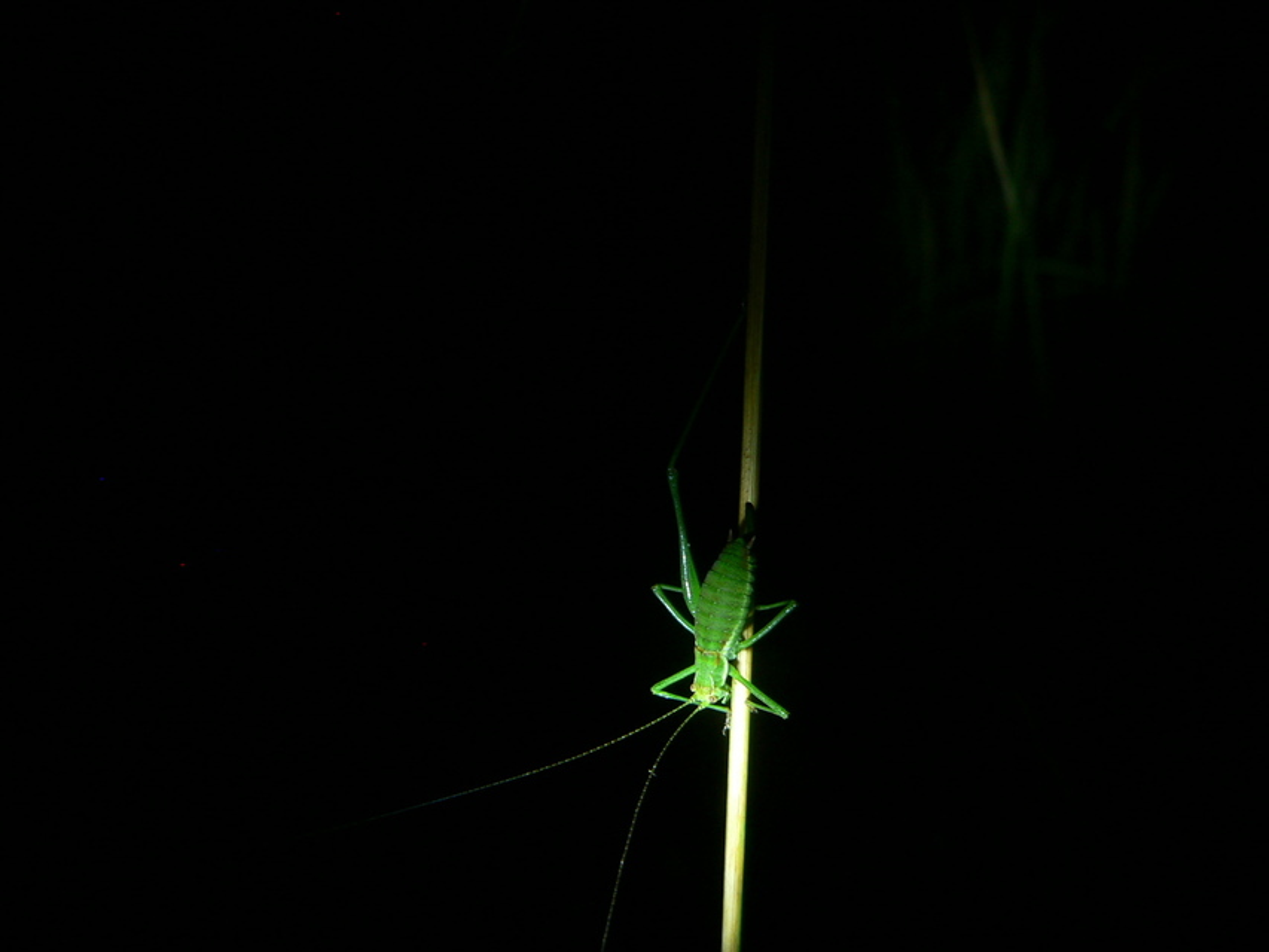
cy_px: 476
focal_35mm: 36
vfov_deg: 39.7
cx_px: 634
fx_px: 1320
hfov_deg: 51.3
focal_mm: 6
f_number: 2.8
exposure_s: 1/100
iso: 100
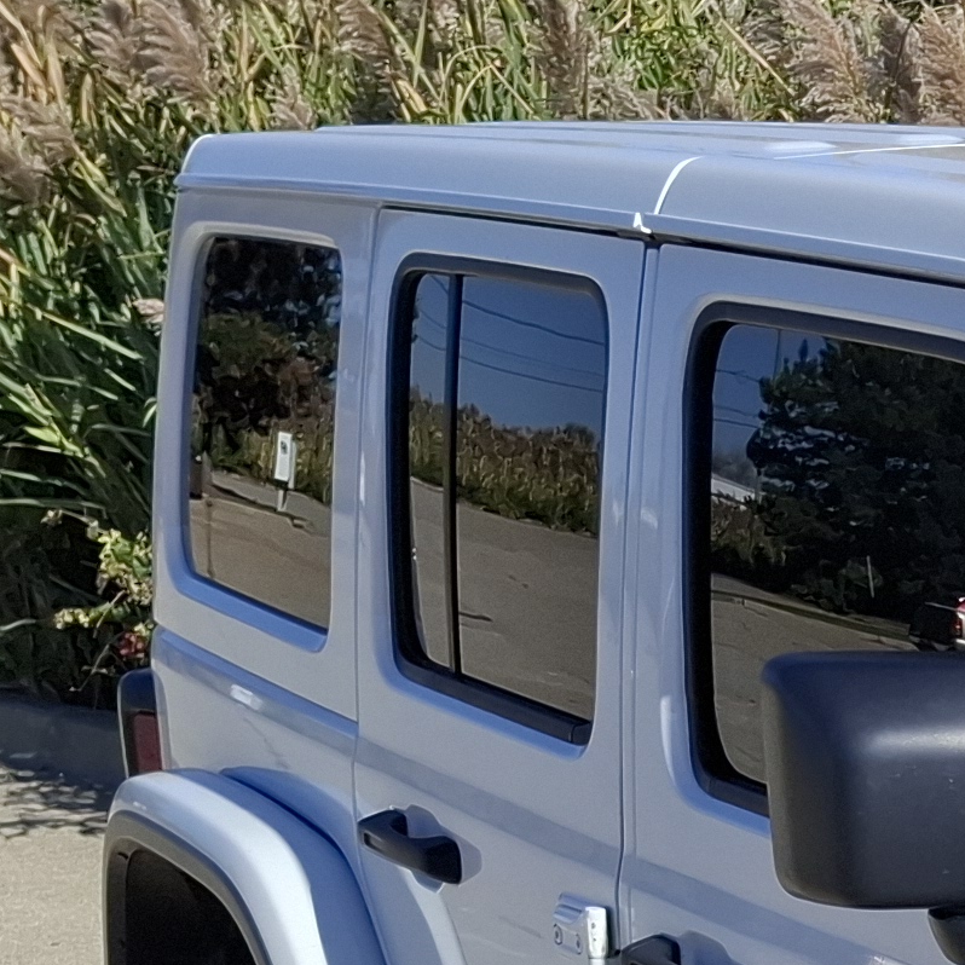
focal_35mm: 104
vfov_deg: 15.7
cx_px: 1761
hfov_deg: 14.6
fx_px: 3280
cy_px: 1340
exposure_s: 1/3257
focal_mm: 5.54
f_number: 1.8
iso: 50
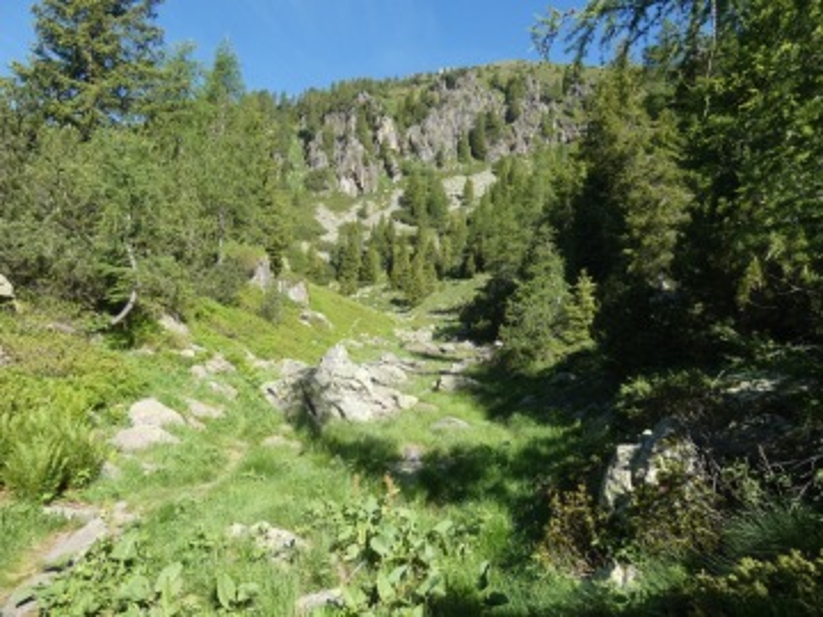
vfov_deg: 66.0
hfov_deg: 81.7
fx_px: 476
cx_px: 412
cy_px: 308
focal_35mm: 20
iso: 80
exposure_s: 1/640
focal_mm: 3.6
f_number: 2.8
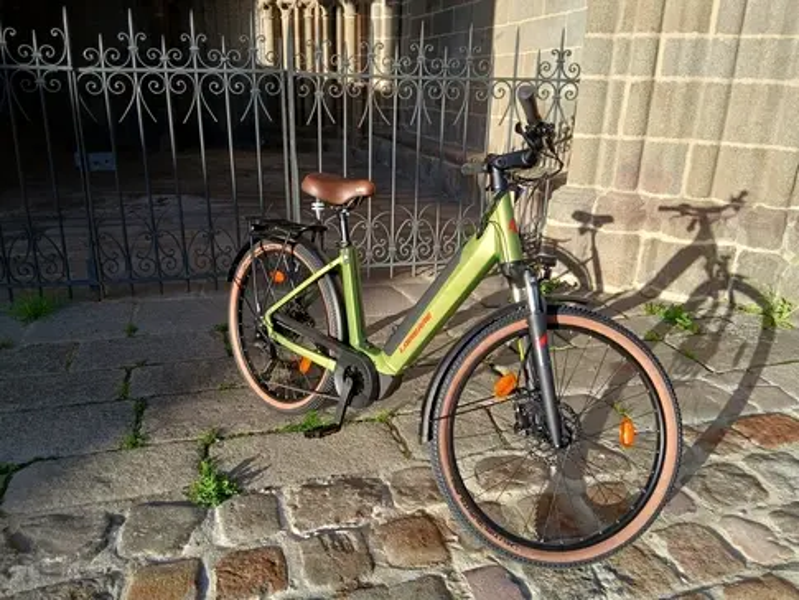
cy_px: 300
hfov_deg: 67.3
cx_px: 400
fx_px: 600
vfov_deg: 53.1
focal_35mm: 26
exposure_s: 1/155
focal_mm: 3.98
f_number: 1.8
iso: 20
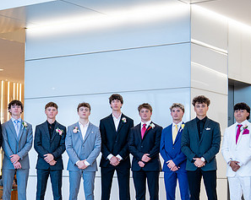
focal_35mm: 101
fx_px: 750
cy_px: 148
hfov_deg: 19.0
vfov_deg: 15.2
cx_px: 85
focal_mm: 50
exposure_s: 1/640
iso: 640
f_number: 1.2
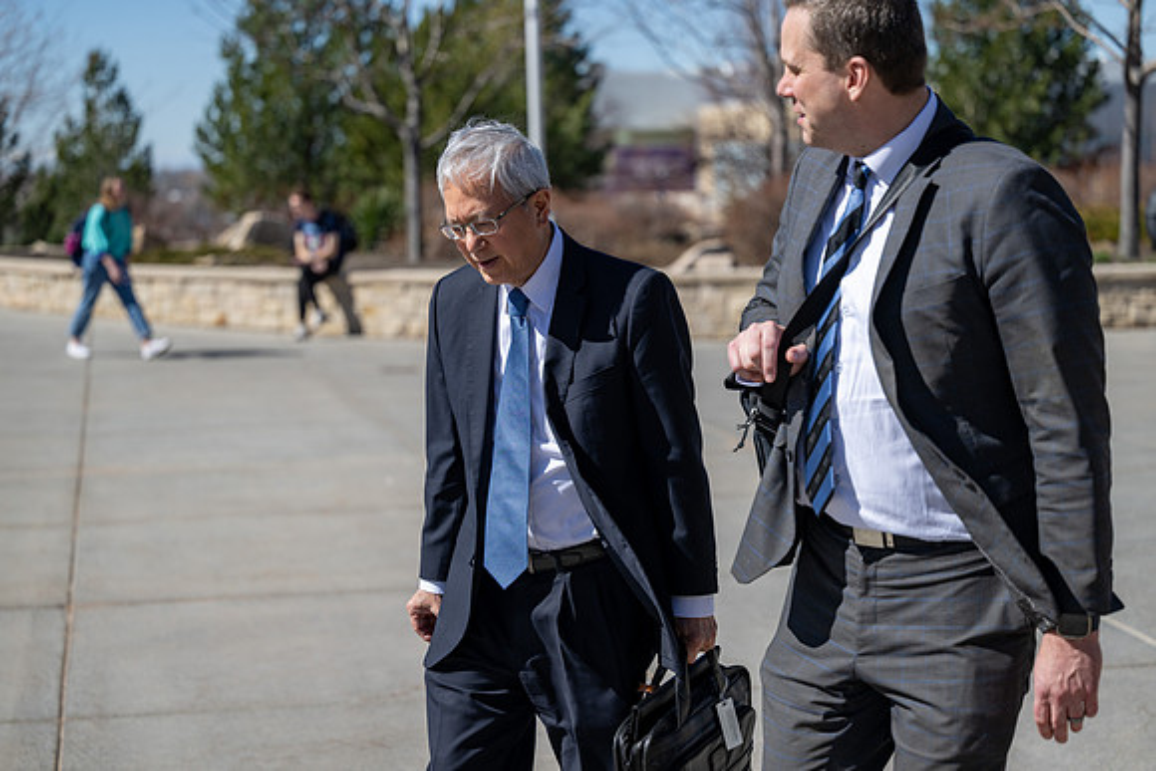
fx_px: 2280
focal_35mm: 71
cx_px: 578
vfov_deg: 19.2
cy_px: 386
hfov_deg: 28.4
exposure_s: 1/3200
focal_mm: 71
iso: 100
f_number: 2.8
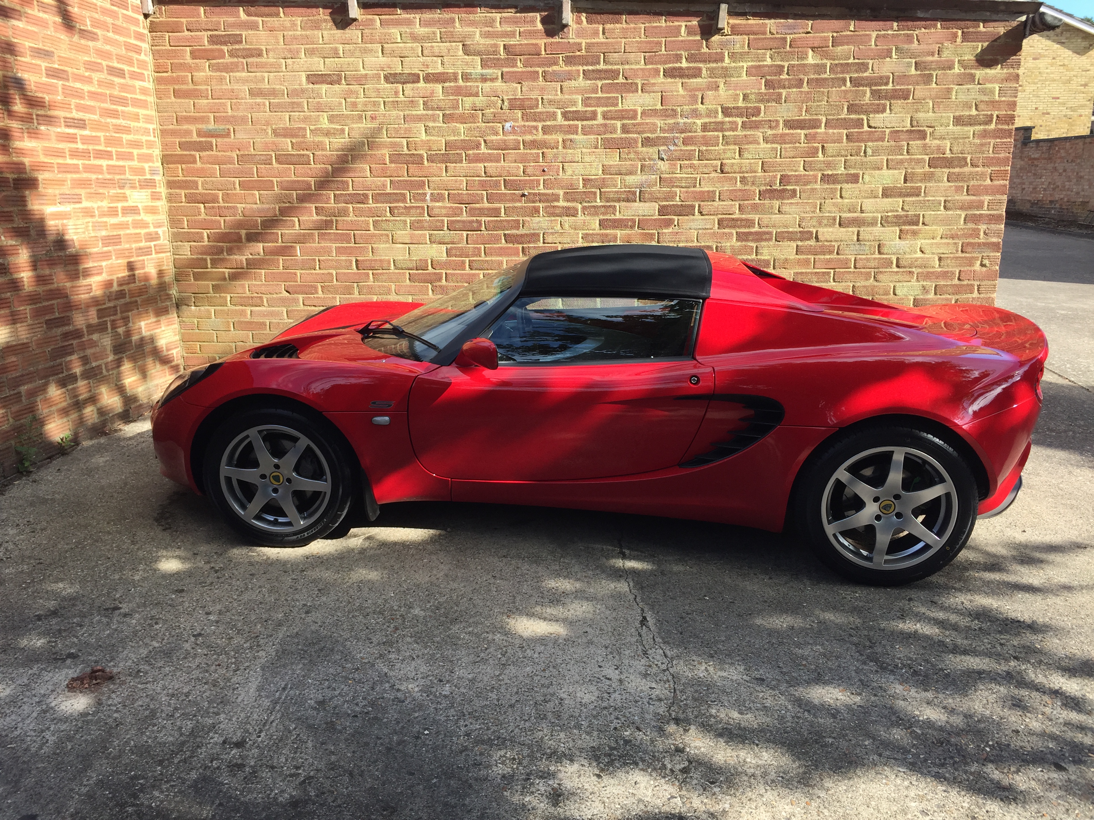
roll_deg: -0.8
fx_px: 917
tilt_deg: -13.3
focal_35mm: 29
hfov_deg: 61.7
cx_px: 547
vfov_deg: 48.2
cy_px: 410
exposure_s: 1/618
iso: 32
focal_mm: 4.15
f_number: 2.2
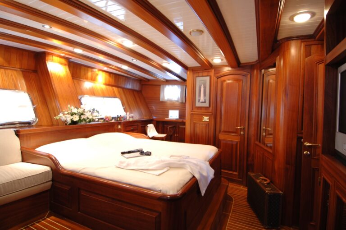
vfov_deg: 67.2
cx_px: 173
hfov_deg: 90.1
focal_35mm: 18
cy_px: 115
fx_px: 173
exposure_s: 1/1.5
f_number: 4
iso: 200
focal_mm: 12
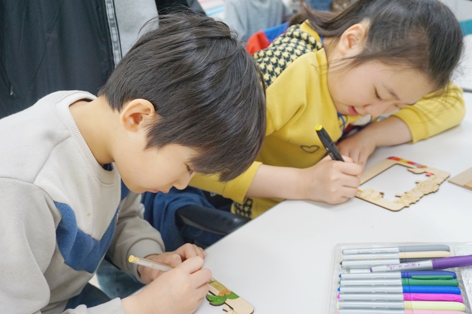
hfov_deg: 50.1
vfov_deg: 34.6
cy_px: 153
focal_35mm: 39
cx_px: 236
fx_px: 505
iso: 1250
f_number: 4.5
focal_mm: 25
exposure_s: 1/160
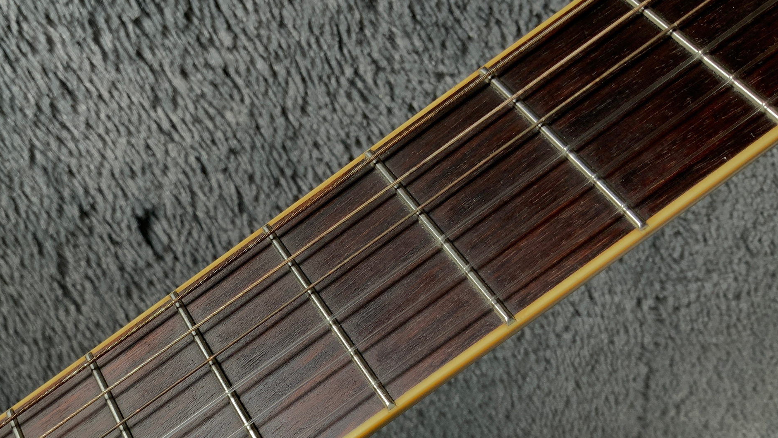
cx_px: 260
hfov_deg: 46.6
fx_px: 887
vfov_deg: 27.1
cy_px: 364
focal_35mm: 43
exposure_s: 1/104
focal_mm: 3
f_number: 1.8
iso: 20
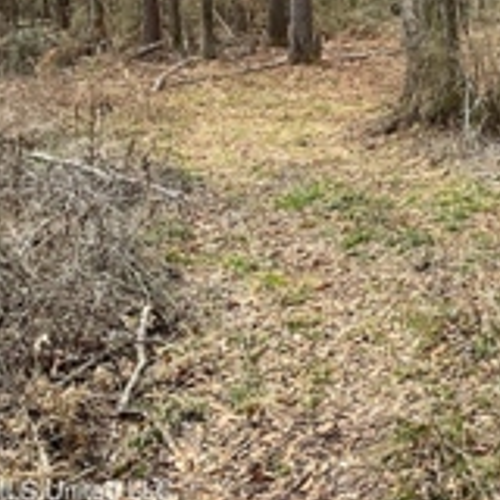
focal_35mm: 64
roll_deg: +1.3
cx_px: 606
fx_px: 1046
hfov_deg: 24.3
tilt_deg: -8.2
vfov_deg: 26.1
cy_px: 66
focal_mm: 3
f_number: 1.8
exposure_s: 1/316
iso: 25
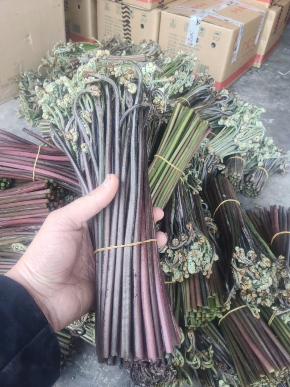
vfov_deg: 65.3
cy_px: 194
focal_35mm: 27
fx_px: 302
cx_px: 145
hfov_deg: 51.3
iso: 640
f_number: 1.8
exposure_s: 1/50
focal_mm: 3.98
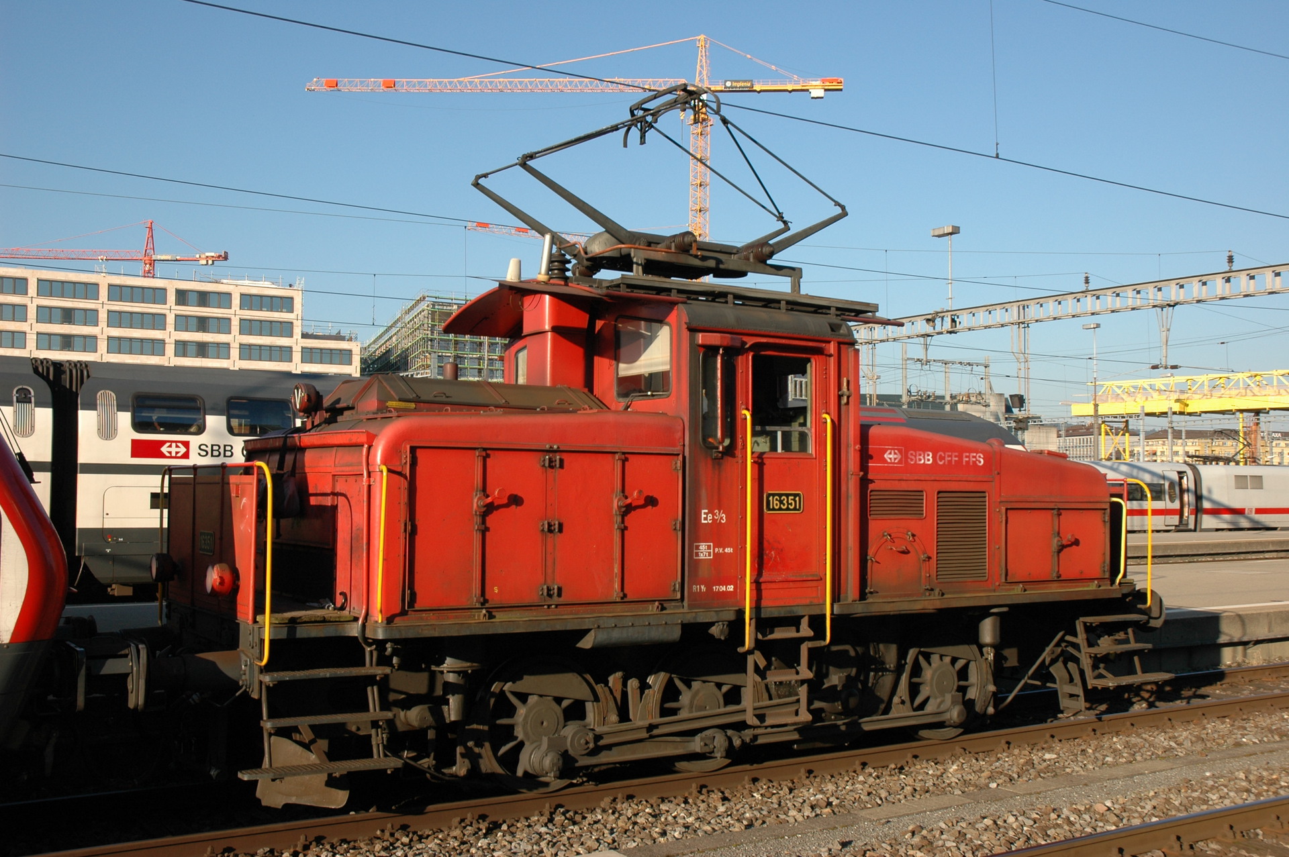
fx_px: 1342
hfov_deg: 51.3
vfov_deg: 35.4
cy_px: 428
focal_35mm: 38
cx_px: 644
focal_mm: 25
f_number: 8
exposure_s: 1/250
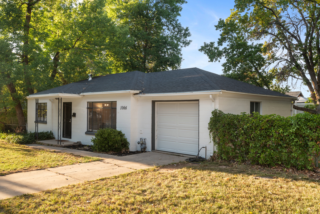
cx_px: 160
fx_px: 285
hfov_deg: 58.7
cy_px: 107
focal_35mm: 32
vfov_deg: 41.2
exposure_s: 1/6
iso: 100
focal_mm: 32
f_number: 9
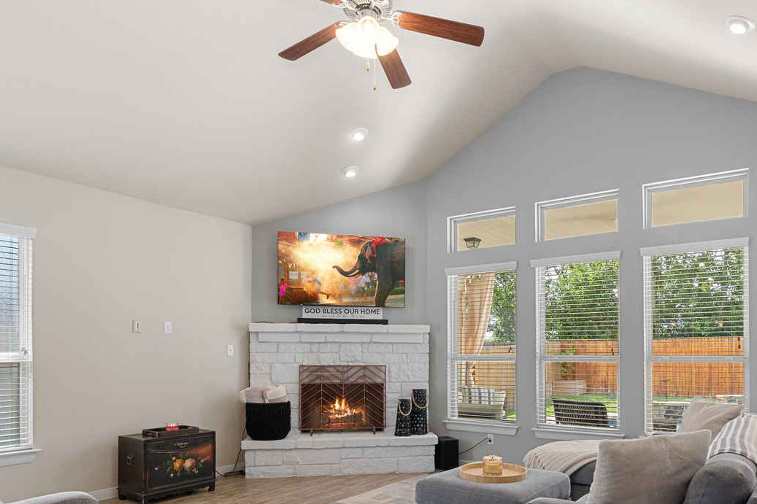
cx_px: 446
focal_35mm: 25
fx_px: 526
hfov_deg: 70.9
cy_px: 365
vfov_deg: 49.6
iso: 320
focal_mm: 16
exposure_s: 1/8
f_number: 7.1
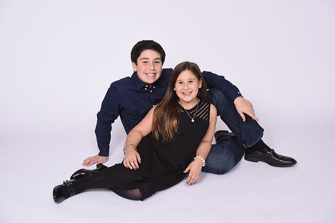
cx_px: 168
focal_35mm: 48
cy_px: 112
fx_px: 447
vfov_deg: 28.1
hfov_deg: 41.1
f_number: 11
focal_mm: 48
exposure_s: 1/160
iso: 320
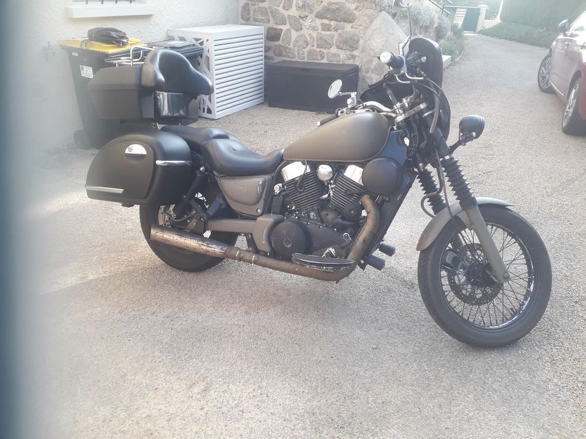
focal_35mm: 27
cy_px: 220
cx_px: 293
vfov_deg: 51.4
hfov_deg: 65.3
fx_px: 457
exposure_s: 1/100
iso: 40
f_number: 1.9
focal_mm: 3.6
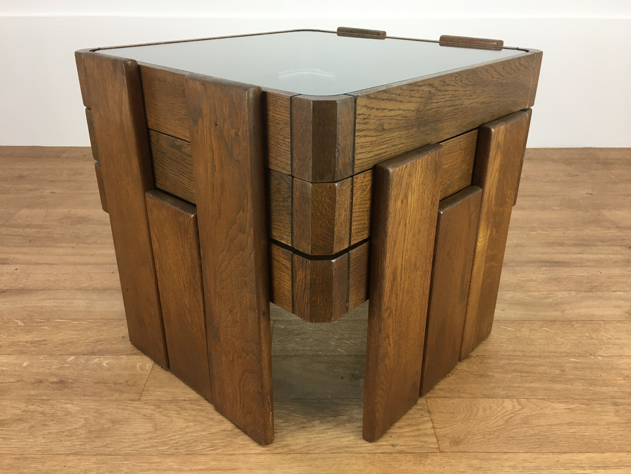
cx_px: 316
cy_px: 237
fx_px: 529
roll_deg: -1.0
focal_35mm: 29
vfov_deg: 48.2
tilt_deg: -26.1
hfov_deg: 61.7
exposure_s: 1/33
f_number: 2.2
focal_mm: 4.15
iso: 64
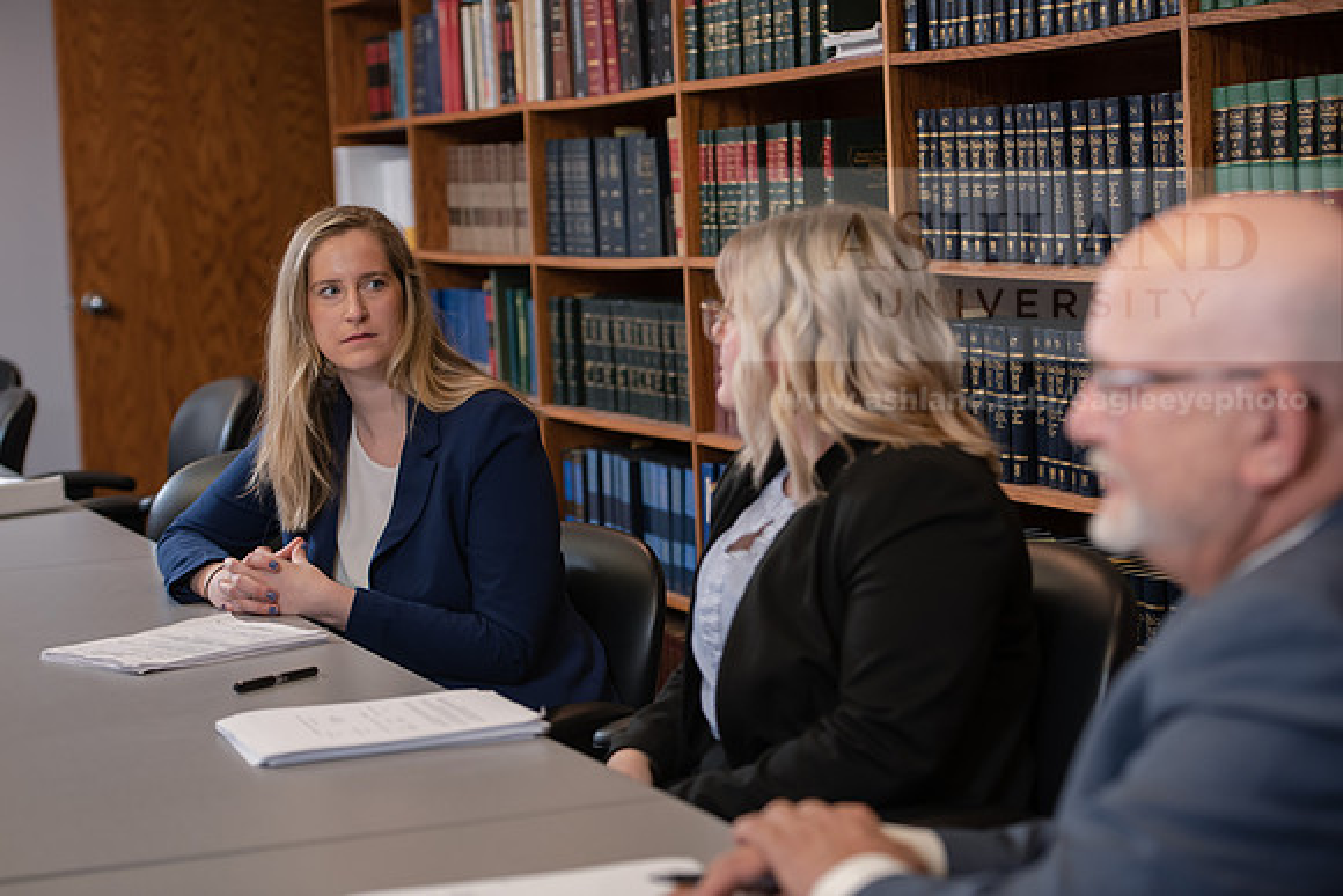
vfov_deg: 18.2
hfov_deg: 27.0
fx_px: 2798
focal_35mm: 75
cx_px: 672
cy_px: 448
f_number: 3.5
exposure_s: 1/125
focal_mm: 75
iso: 800
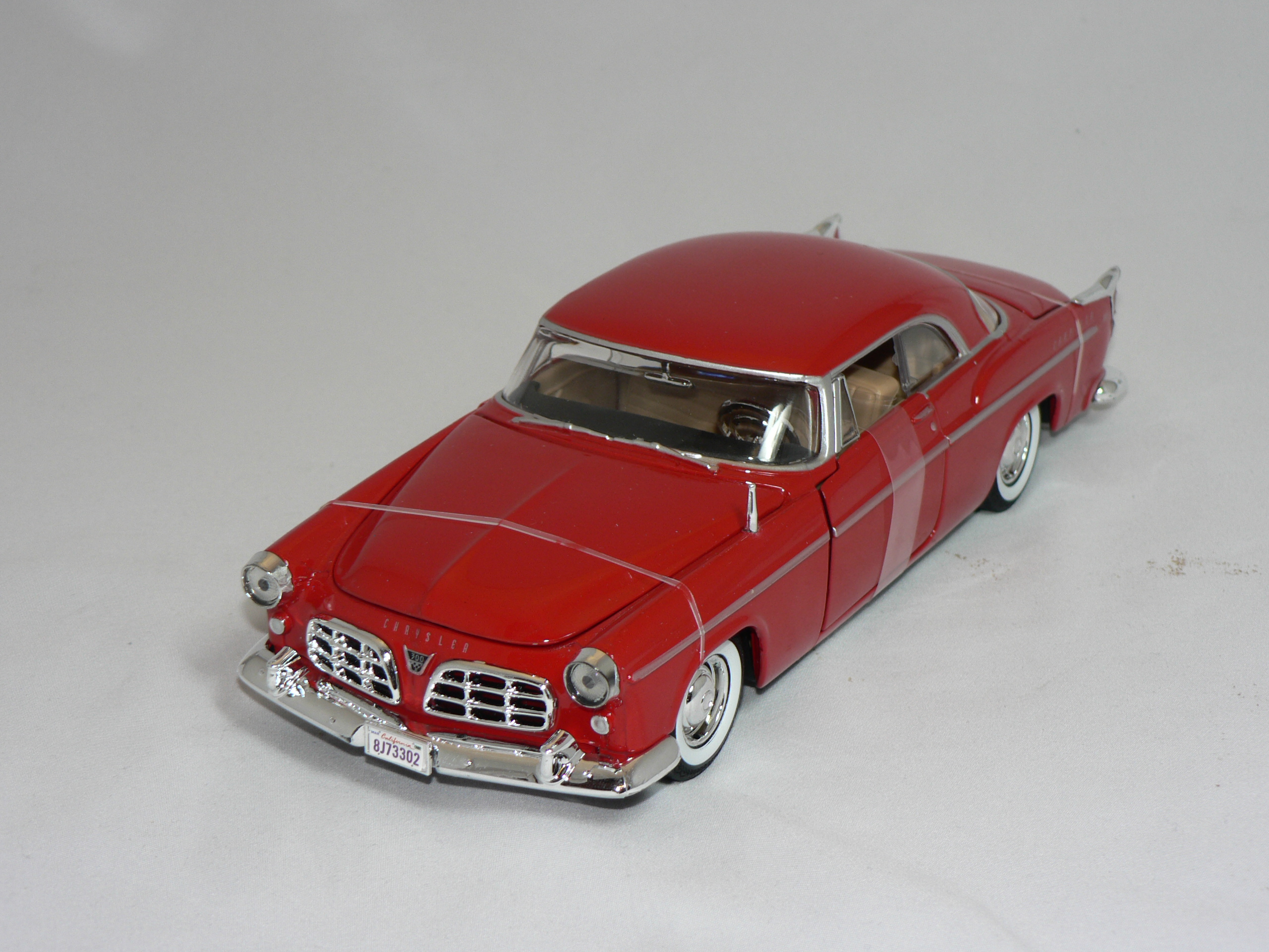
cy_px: 476
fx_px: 2639
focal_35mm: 72
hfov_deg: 27.0
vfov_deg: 20.4
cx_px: 634
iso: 80
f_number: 3.2
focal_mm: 12
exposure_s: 1/60
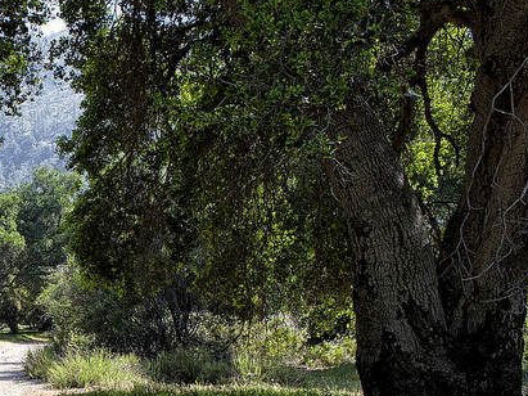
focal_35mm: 72
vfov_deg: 19.9
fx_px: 1098
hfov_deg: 24.2
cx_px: -126
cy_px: 390
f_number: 11
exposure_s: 1/250
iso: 400
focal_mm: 28
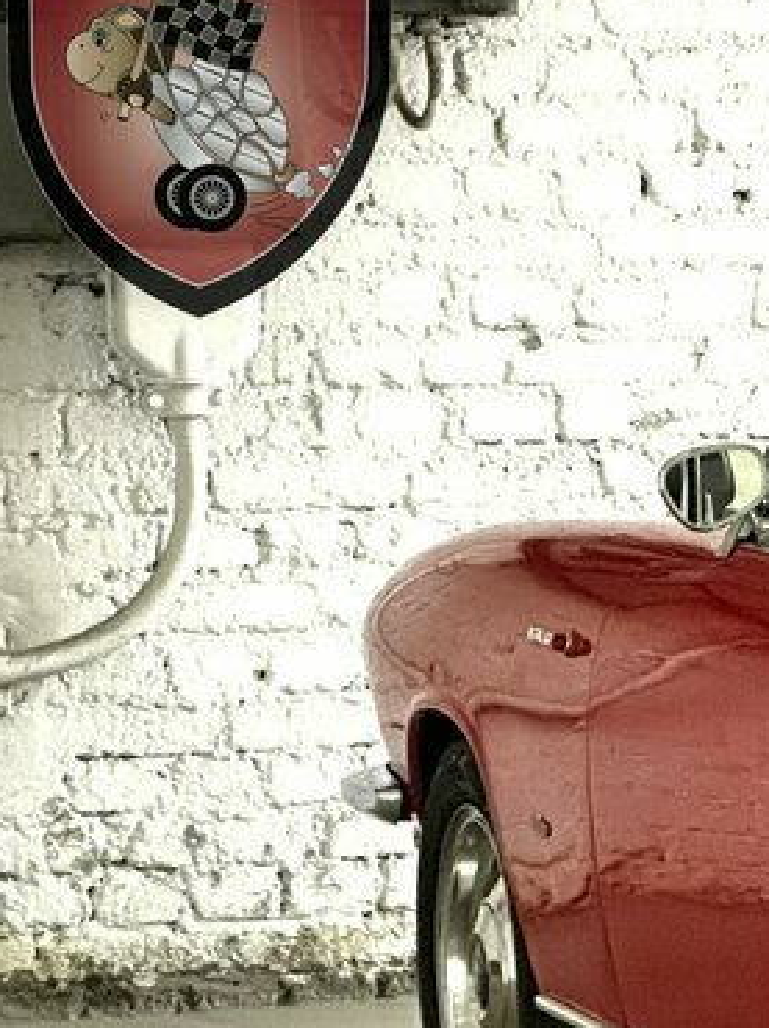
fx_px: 7414
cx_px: 1605
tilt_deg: -9.5
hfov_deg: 5.8
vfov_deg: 7.9
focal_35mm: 250
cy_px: 1014
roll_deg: +0.1
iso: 640
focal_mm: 9
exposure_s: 1/60
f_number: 2.8
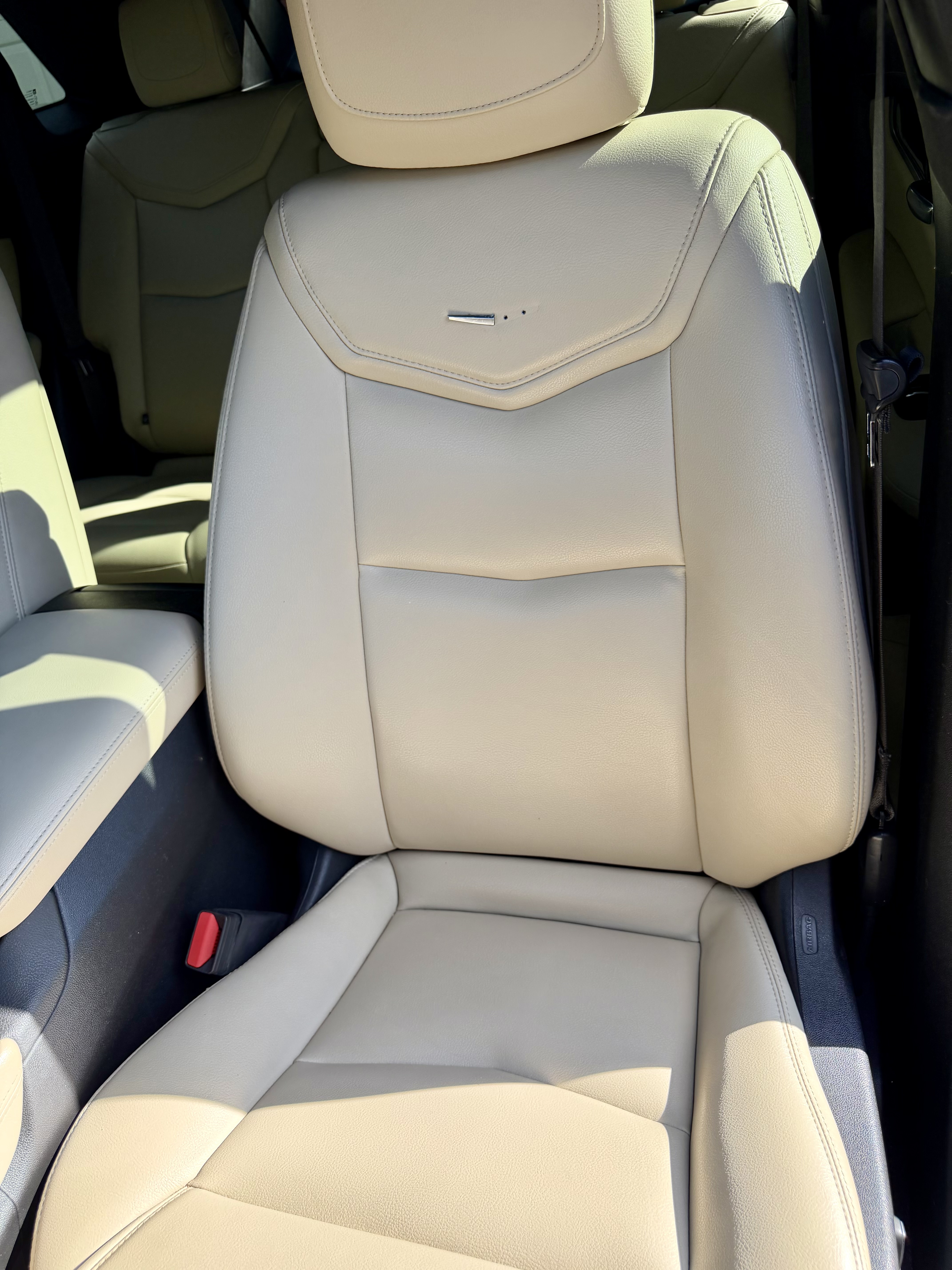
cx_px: 476
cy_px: 635
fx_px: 880
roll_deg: +9.5
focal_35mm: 24
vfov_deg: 71.6
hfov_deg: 56.8
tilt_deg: -32.9
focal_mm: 6.76
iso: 100
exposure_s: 1/831
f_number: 1.78
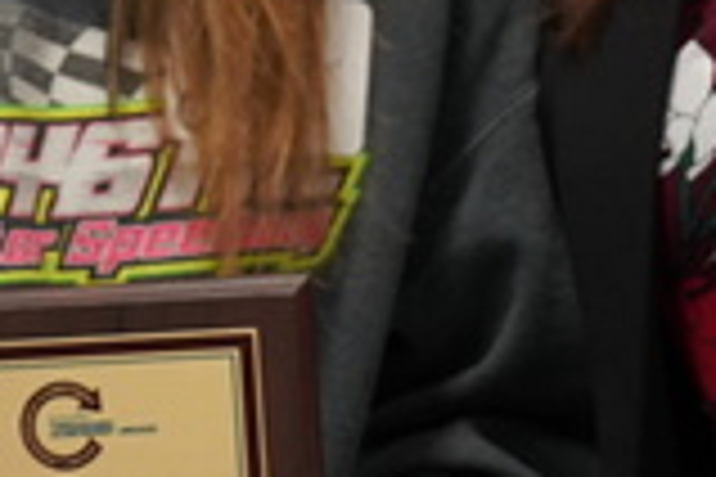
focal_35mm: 180
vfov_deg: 7.5
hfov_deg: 11.2
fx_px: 3580
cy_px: -151
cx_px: -144
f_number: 4
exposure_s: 1/160
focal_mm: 28
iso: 1250
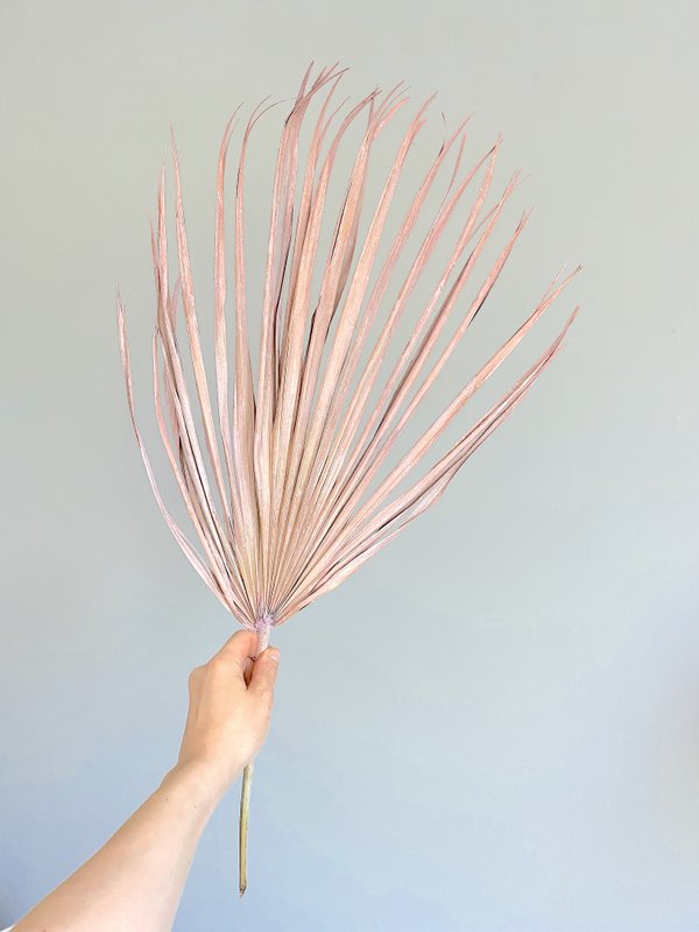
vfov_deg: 67.3
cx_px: 350
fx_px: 700
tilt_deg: -2.3
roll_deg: +2.6
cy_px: 466
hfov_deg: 53.1
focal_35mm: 26
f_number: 1.8
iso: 125
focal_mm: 4.25
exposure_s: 1/100
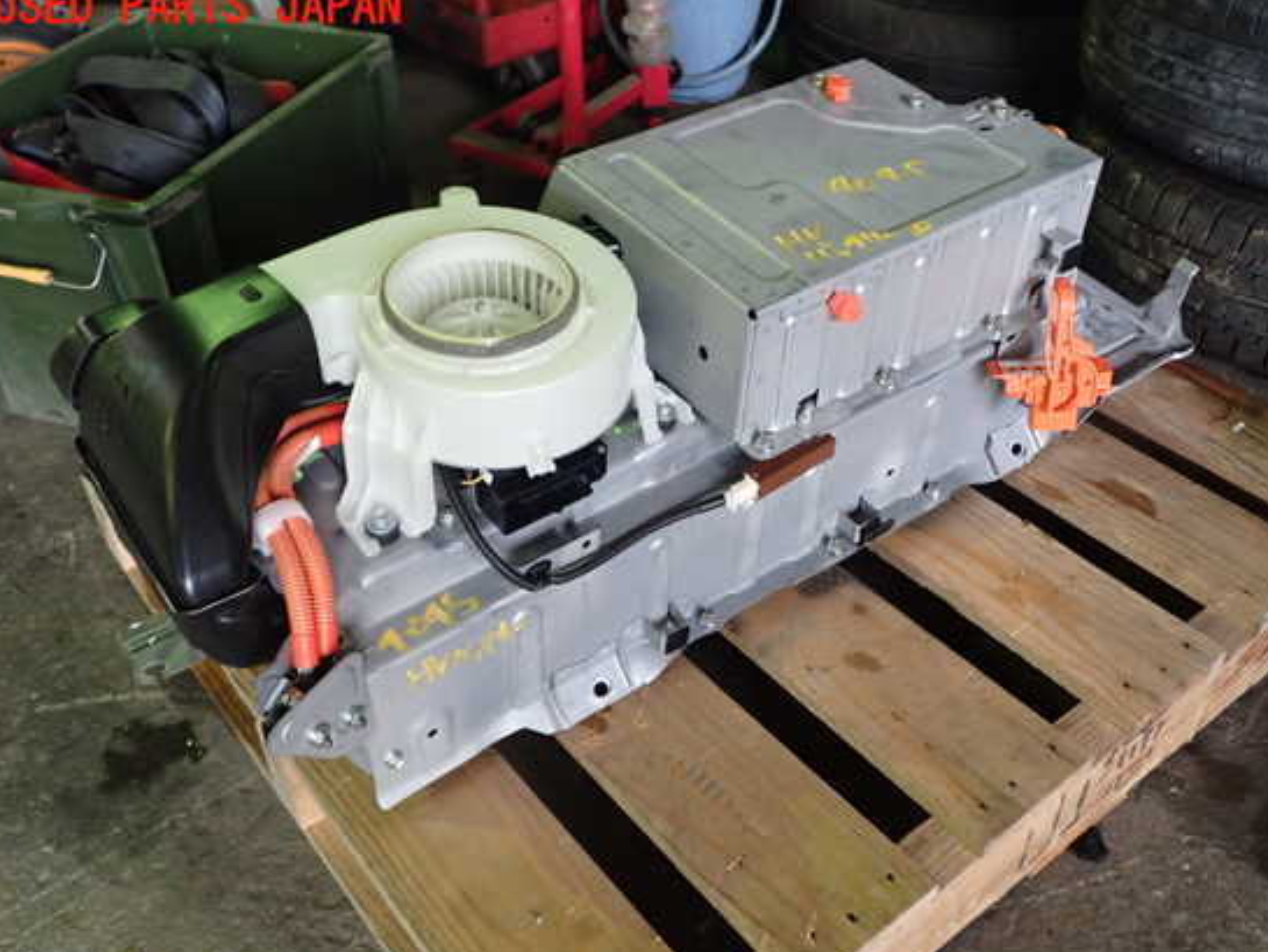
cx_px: 677
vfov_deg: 42.9
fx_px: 1209
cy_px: 503
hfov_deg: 55.3
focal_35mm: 33
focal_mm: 5.4
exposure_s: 1/30
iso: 400
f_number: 2.3
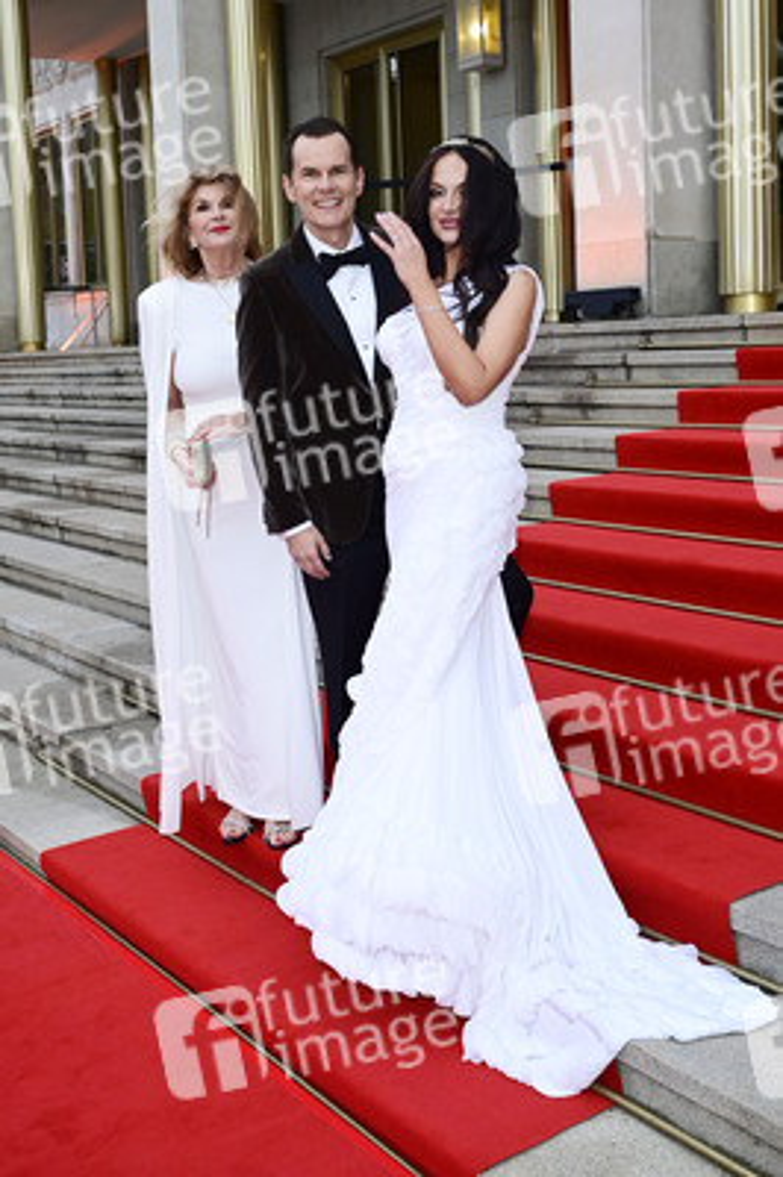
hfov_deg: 38.8
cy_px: 588
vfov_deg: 55.8
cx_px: 392
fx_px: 1111
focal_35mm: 34
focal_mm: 34
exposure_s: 1/250
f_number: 5.6
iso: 2500
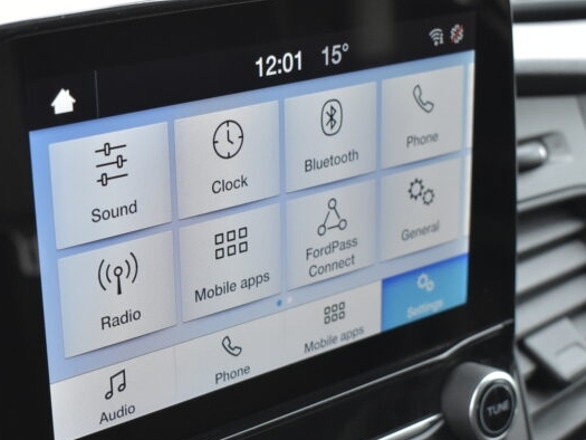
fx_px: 1286
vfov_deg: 19.3
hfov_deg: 25.6
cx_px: 225
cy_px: 309
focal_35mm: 76
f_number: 4
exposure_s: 1/500
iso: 1600
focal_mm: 27
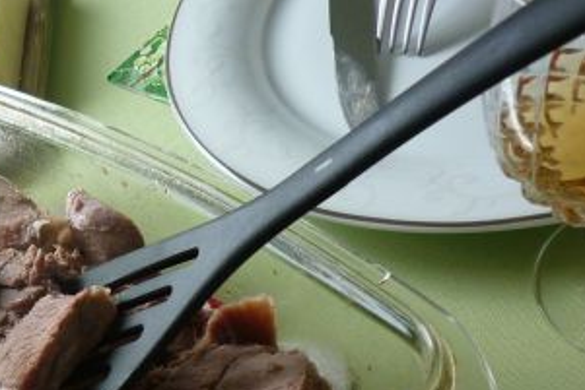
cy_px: 340
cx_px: -25
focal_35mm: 73
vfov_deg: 18.4
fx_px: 1187
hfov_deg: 26.0
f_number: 2.8
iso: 160
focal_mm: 5.5
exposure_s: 1/100
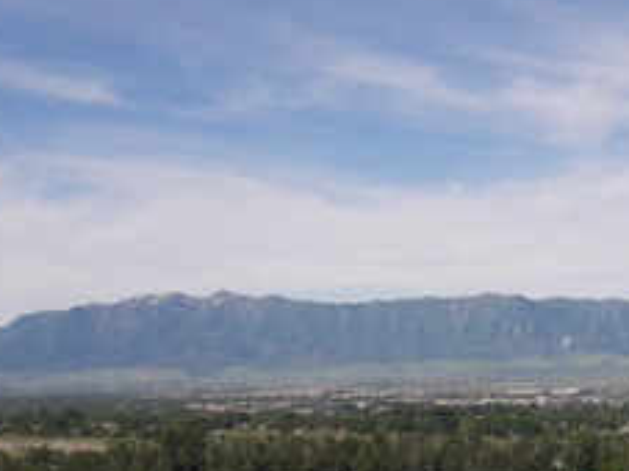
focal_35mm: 79
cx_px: 468
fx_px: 1435
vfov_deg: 18.6
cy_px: 332
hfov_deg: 24.5
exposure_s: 1/2342
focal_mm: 3.7
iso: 40
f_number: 1.9
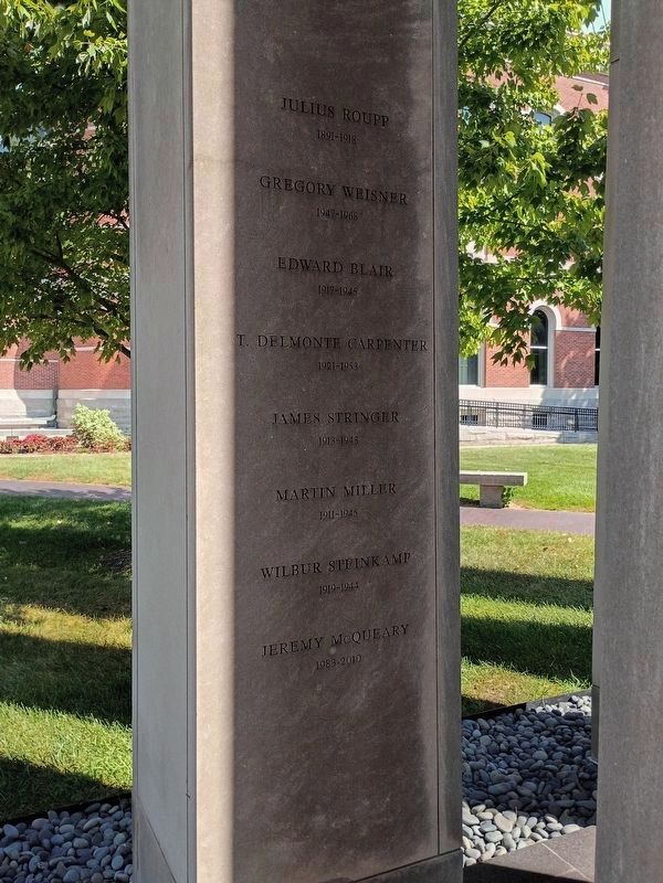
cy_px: 442
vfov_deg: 61.7
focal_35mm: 29
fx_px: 741
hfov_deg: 48.2
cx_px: 332
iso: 100
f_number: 1.8
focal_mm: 4.27
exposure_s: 1/338
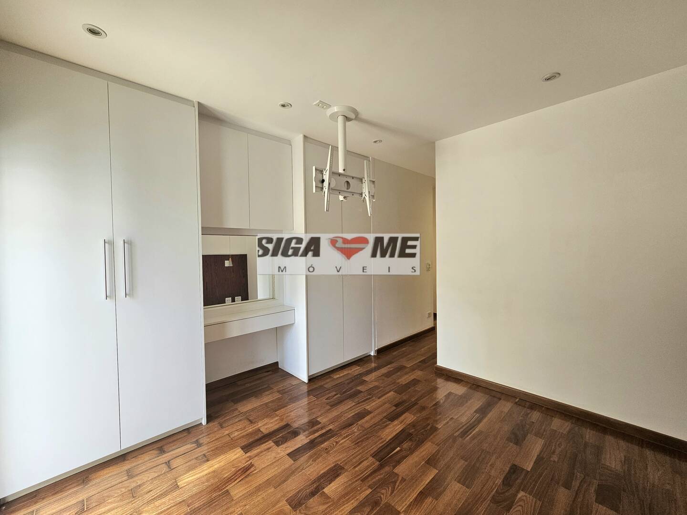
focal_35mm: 13
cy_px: 258
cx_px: 344
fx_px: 258
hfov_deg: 106.2
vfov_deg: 89.9
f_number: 2.2
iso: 64
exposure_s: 1/77.5
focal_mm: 2.2
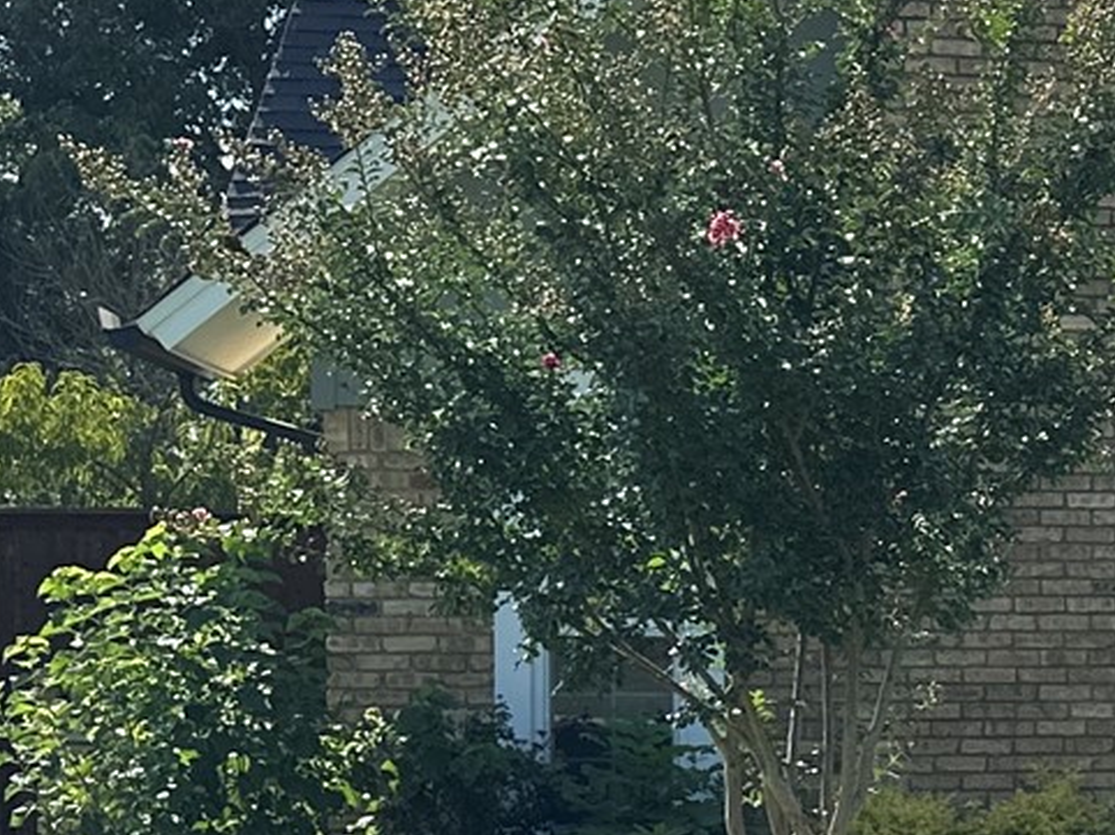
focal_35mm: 102
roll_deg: +0.4
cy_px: 747
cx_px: 1689
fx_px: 3284
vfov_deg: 14.4
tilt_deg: +0.0
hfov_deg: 17.3
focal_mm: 6.86
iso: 80
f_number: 1.78
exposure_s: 1/2809
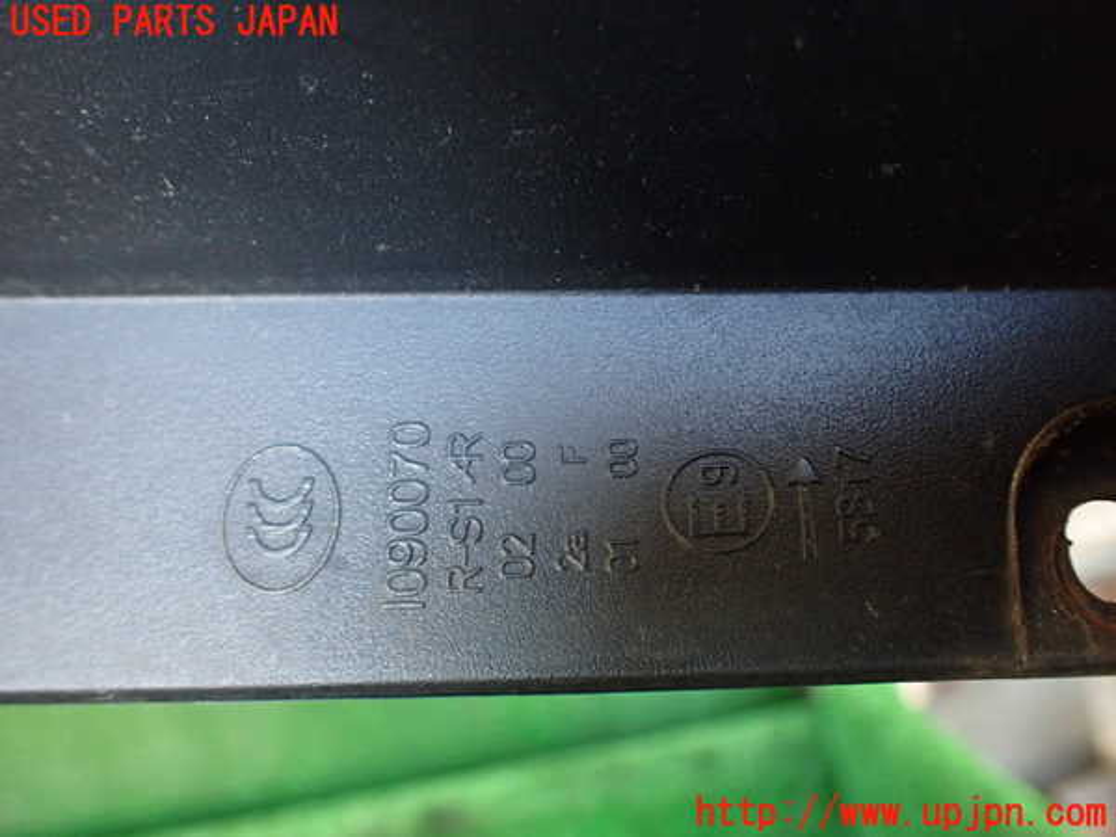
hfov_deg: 60.0
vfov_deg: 46.8
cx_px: 558
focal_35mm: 30
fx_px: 967
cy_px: 418
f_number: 2.3
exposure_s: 1/100
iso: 800
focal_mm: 5.4
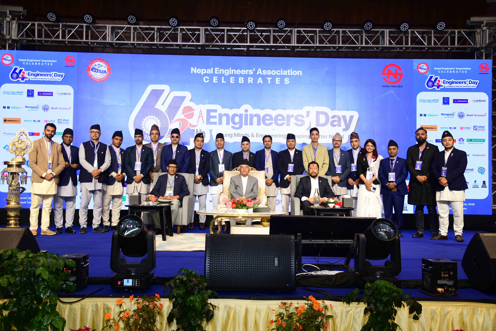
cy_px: 166
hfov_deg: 55.8
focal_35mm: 34
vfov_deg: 38.9
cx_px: 248
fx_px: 468
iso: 640
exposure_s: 1/60
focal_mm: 34
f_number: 5
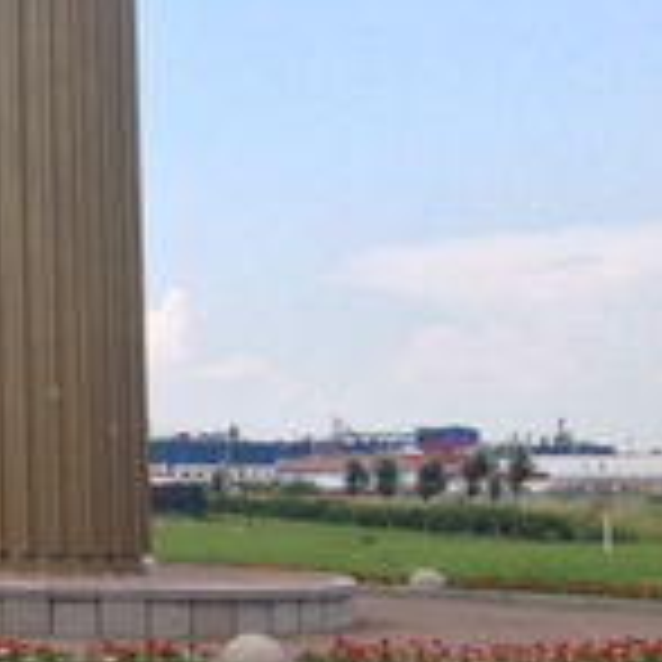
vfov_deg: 17.2
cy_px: 221
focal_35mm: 101
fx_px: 2185
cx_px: -369
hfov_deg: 15.7
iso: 50
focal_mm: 4.28
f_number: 2.4
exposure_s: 1/1200
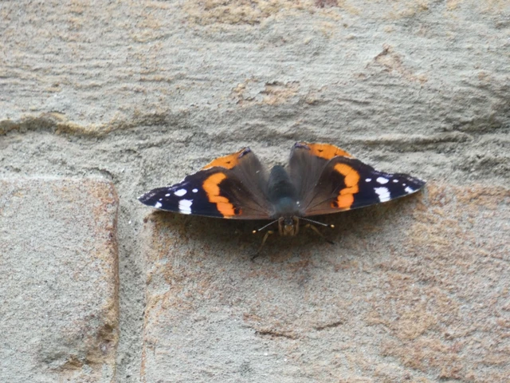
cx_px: 255
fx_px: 13510
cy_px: 192
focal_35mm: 917
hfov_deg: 2.2
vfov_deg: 1.6
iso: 200
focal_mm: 164.2
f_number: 5.6
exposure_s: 1/125
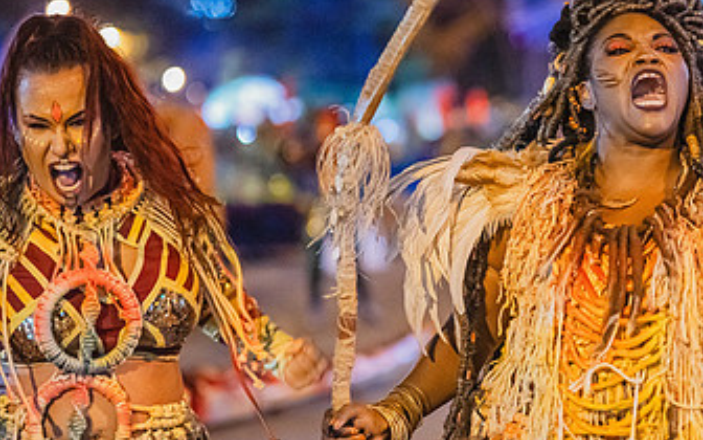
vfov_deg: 14.8
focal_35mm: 88
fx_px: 1686
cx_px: 481
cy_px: 206
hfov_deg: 23.4
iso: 6400
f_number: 1.2
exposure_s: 1/320
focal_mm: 50
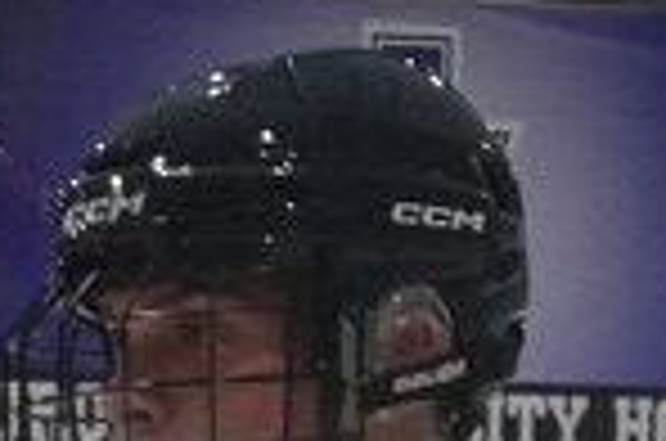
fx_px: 6793
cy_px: 1318
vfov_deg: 3.6
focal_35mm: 368
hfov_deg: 5.5
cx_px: -644
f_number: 4
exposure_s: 1/200
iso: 1250
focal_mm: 17.6
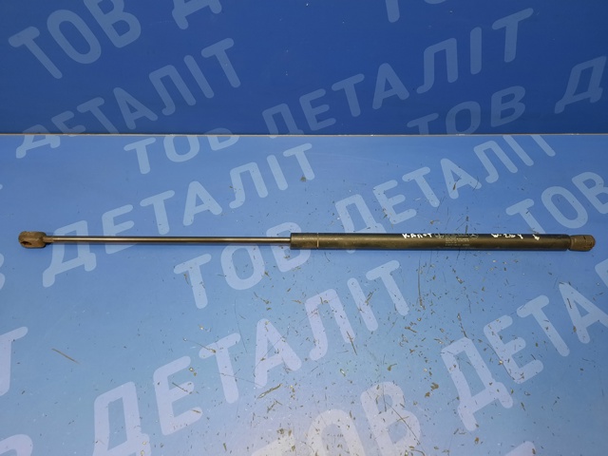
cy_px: 228
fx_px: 439
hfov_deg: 69.4
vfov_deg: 54.9
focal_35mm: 25
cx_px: 304
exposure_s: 1/33
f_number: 2
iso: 320
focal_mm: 4.6
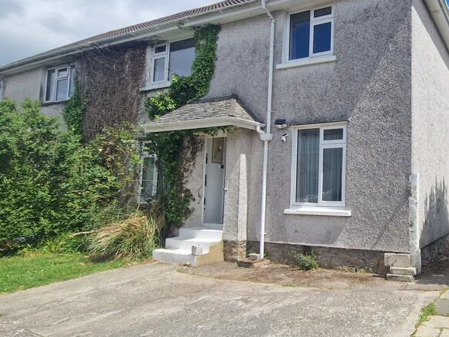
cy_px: 168
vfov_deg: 58.9
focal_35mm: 23
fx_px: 298
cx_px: 383
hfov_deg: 64.6
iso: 50
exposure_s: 1/2120
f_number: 2.2
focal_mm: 2.2
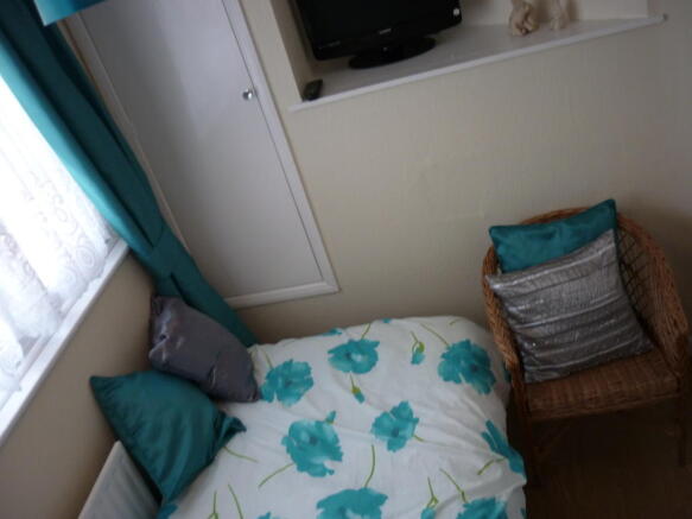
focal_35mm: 33
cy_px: 260
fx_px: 660
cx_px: 346
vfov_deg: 42.9
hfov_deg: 55.4
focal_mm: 5.5
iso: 160
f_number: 2.8
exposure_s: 1/80
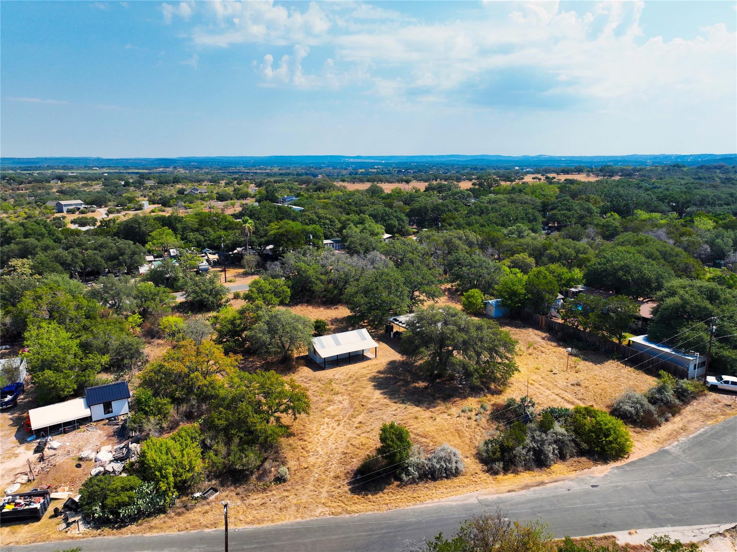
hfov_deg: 71.6
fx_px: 511
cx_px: 368
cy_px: 276
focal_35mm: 24
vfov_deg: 56.8
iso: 130
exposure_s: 1/2500
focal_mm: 12.29
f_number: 2.8
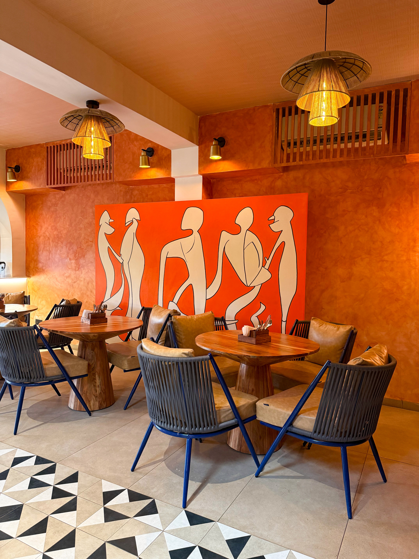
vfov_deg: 71.6
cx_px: 210
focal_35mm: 24
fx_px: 387
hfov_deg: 56.8
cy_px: 280
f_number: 1.8
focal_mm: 6.76
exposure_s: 1/50
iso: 320
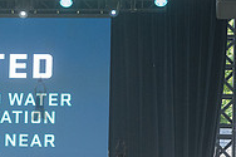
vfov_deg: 5.5
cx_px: -123
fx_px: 1618
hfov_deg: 8.2
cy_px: 159
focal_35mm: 247
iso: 2000
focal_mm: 80
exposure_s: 1/500
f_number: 5
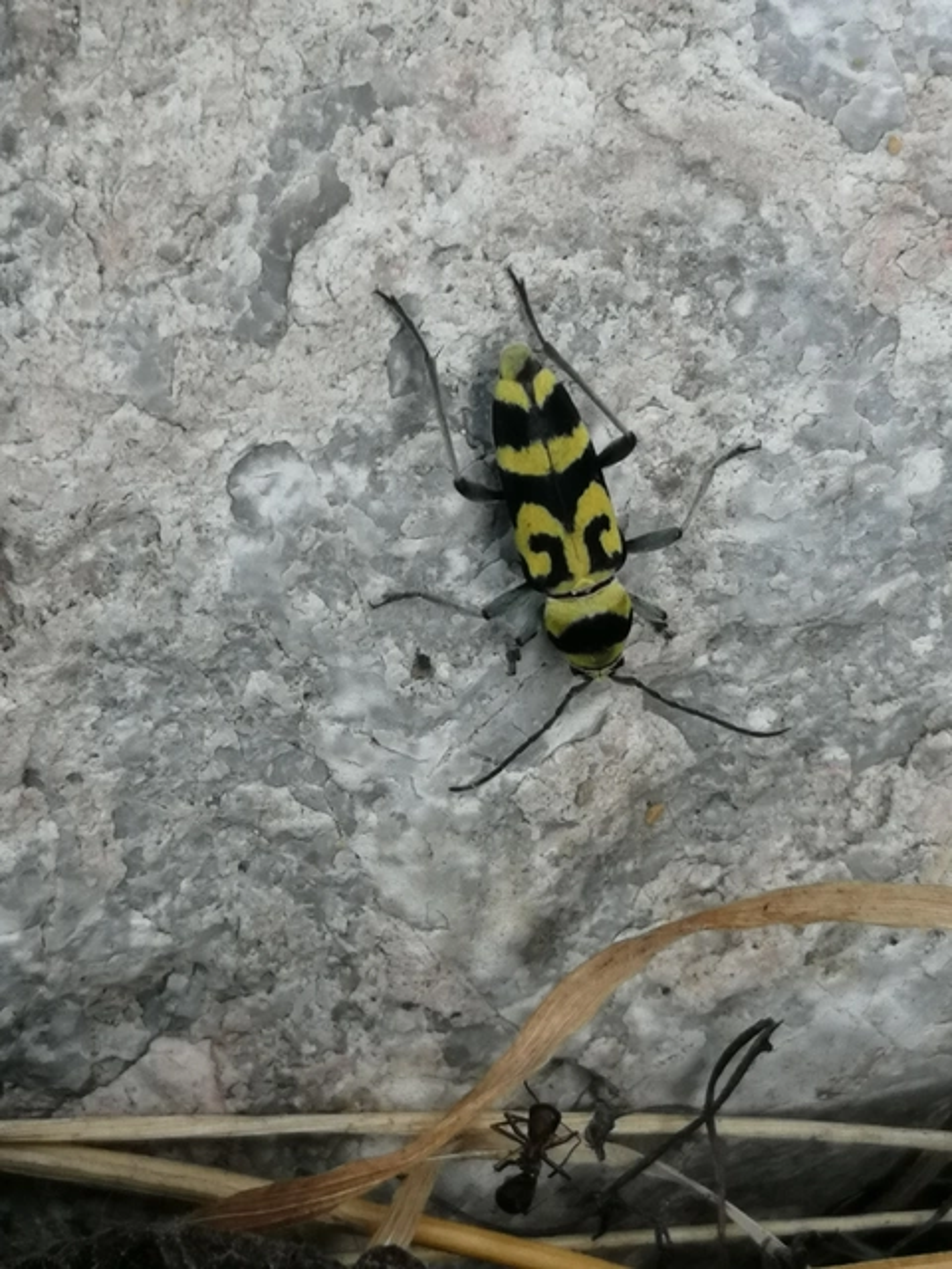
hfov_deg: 12.9
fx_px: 4217
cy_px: 634
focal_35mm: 115
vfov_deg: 17.1
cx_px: 476
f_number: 1.8
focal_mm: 3.95
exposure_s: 1/60
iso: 80
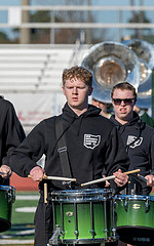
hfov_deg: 2.7
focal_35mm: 492
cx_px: 229
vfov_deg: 4.3
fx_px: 3304
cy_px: 107
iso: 200
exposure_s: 1/2000
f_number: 5
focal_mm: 200
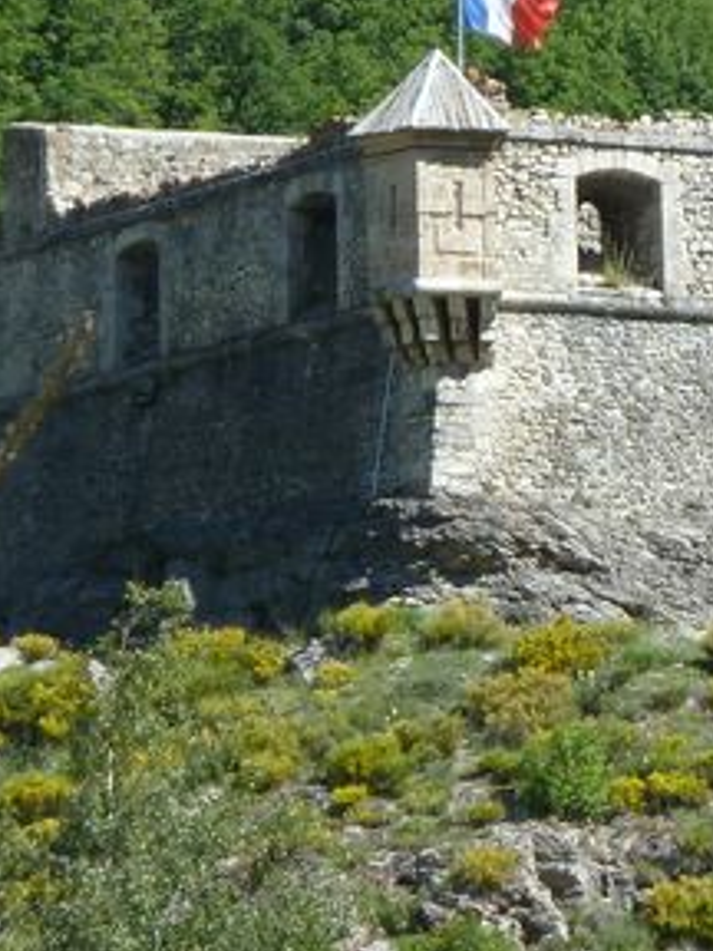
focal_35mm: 381
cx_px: 730
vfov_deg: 5.2
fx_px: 10463
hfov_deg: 3.9
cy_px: 225
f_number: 4.5
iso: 80
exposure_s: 1/250
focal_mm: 22.5
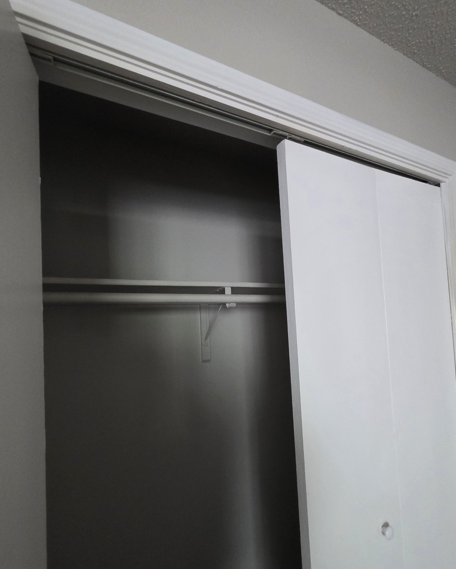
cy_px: 319
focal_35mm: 16
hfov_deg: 80.4
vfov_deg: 92.7
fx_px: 270
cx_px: 230
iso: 640
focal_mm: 2.2
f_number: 1.9
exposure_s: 1/60
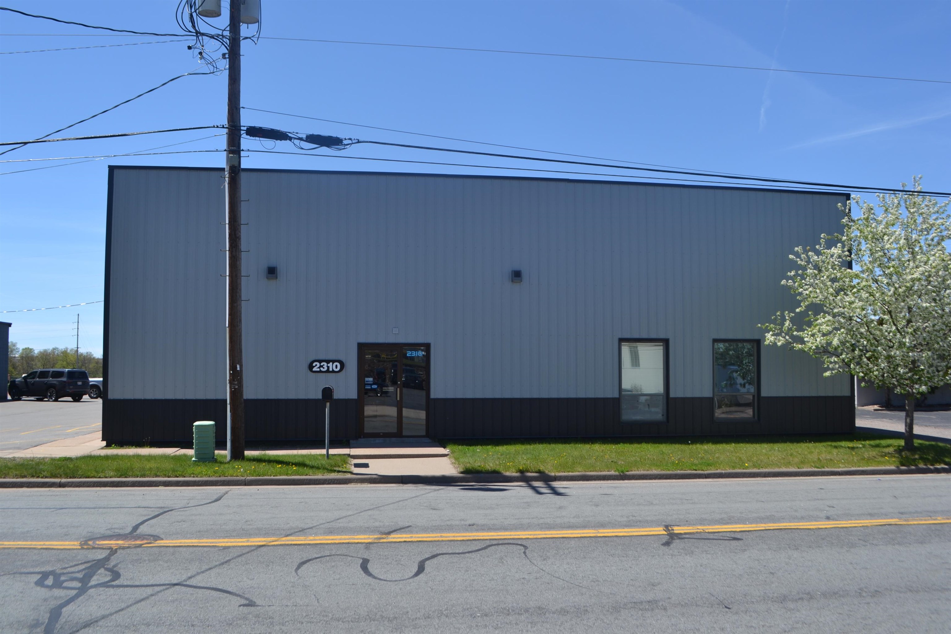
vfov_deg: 43.6
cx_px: 476
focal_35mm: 30
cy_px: 317
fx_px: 792
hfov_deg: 61.9
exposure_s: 1/200
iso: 100
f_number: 7.1
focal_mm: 20
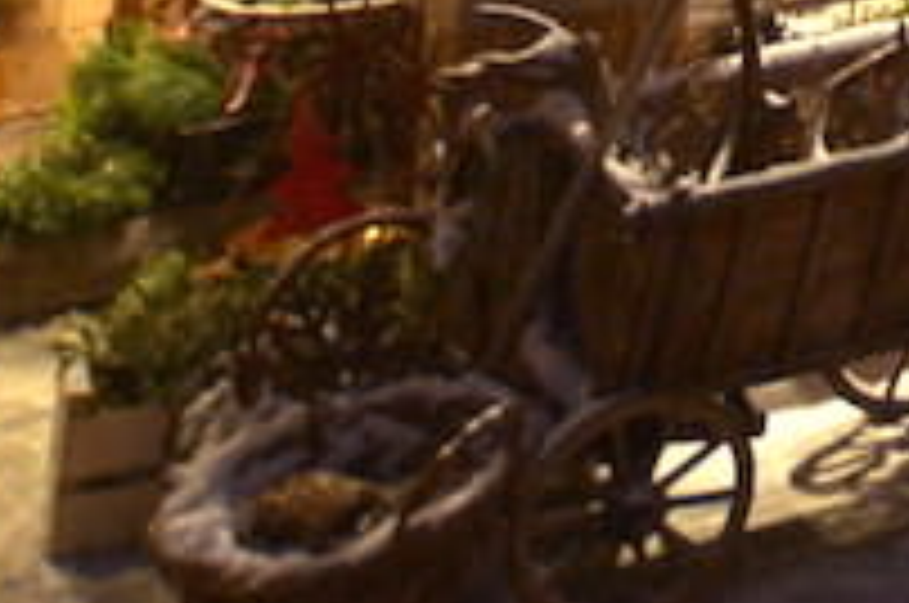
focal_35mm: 127
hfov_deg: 11.9
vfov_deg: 7.9
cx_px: 2380
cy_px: -1640
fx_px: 3202
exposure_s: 1/30
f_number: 4
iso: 1600
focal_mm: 16
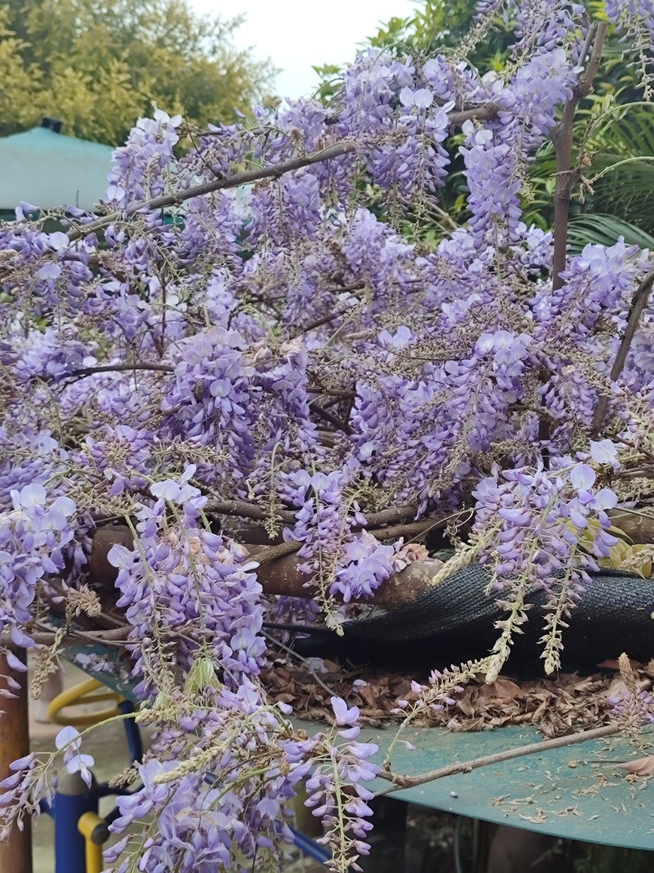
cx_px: 327
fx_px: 605
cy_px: 436
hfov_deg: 56.8
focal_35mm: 24
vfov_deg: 71.6
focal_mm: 5.26
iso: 50
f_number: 1.65
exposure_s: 1/109
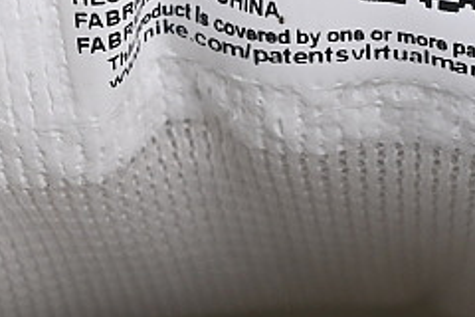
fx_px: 4459
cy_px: -59
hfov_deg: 6.1
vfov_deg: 4.1
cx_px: 301
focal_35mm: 338
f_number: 8
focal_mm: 50
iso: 160
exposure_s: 1/80
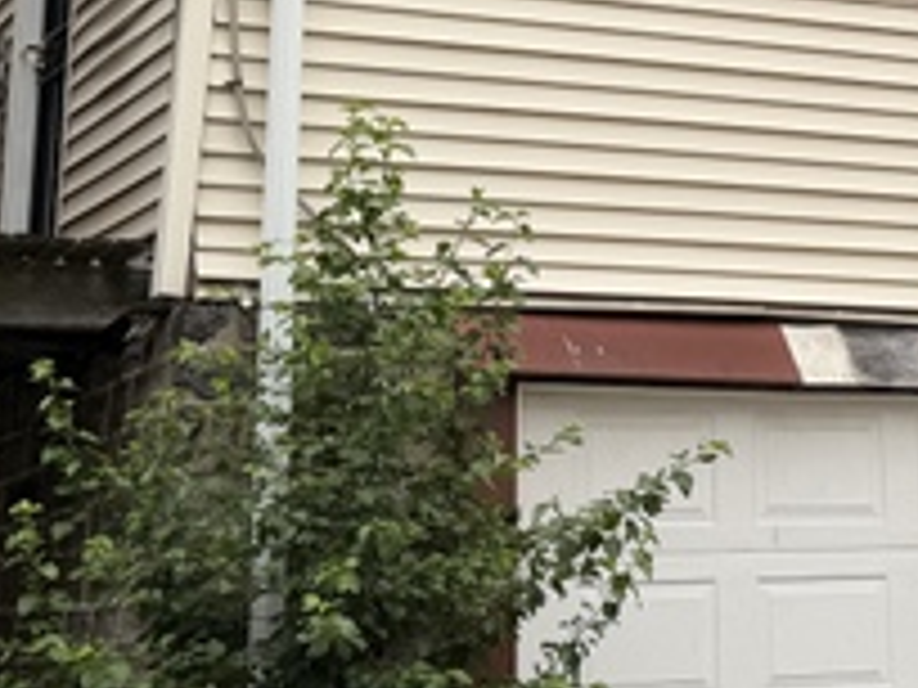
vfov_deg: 15.2
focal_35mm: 94
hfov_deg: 20.4
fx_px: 2493
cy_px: -117
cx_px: 832
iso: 80
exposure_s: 1/868
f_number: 1.78
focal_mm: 6.76
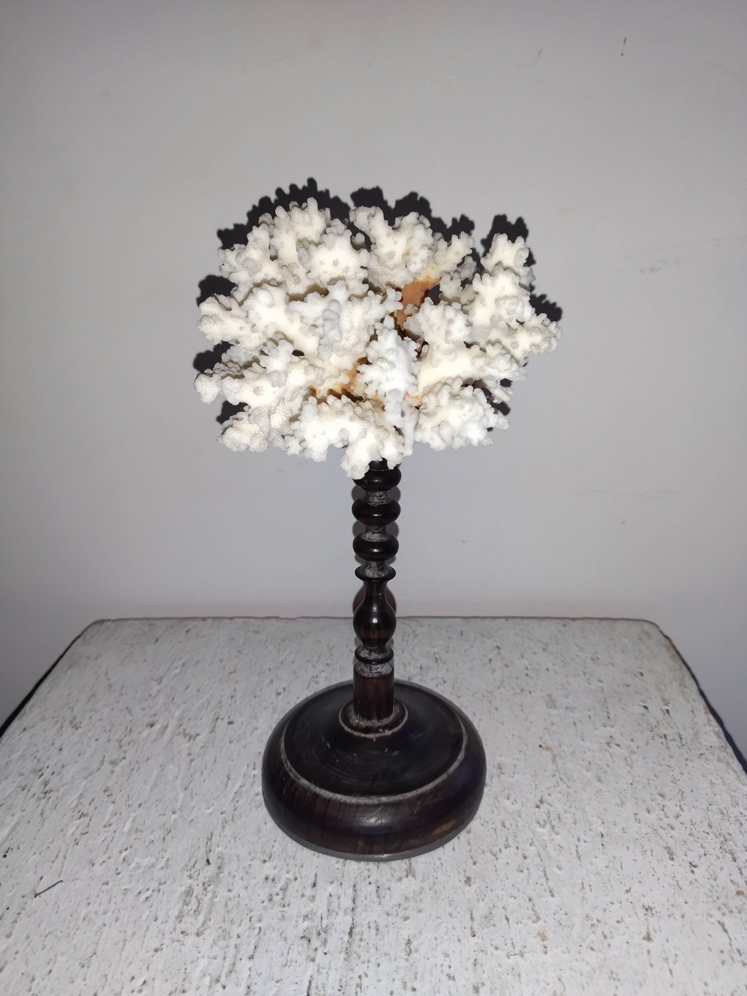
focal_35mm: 27
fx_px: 777
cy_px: 498
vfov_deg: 65.3
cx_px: 374
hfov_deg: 51.4
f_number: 1.79
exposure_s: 1/33
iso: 231
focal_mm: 4.74
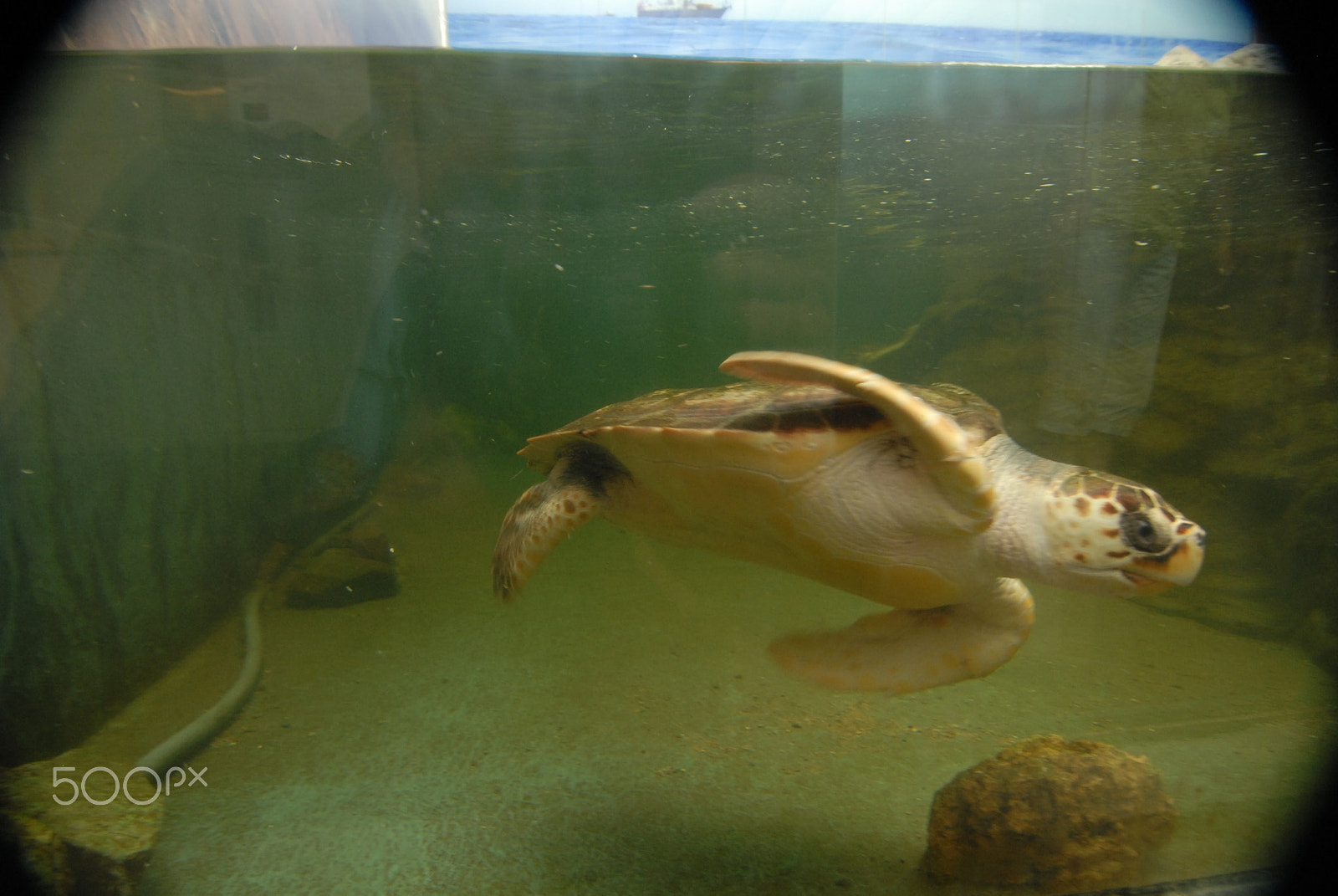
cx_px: 669
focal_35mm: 18
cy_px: 448
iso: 400
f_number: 11
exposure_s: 1/25
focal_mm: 12
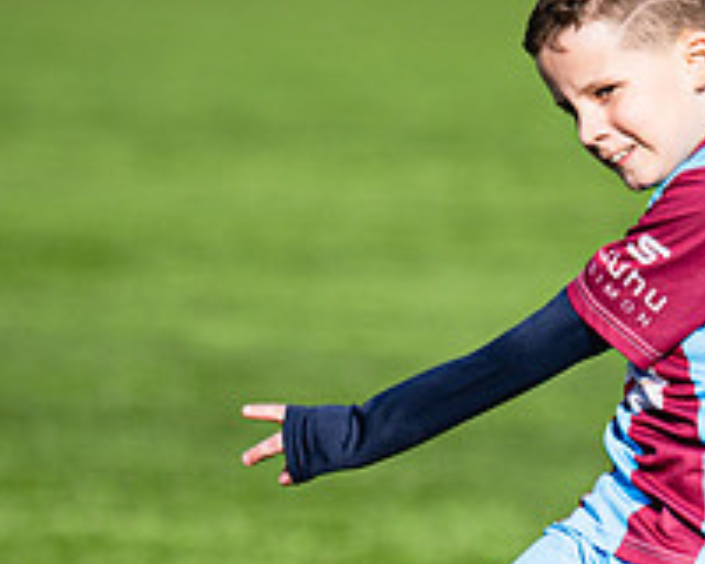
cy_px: 617
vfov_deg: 2.3
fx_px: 13771
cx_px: 577
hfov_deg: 2.9
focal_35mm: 660
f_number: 1.8
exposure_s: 1/3200
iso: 80
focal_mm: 135
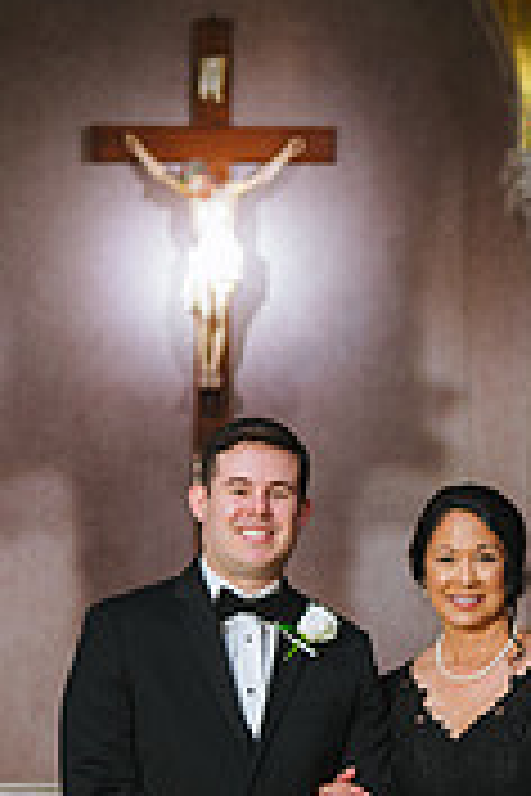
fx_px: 2810
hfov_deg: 10.8
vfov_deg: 15.8
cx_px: 279
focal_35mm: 127
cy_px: 783
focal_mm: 50
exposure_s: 1/200
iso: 1250
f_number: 4
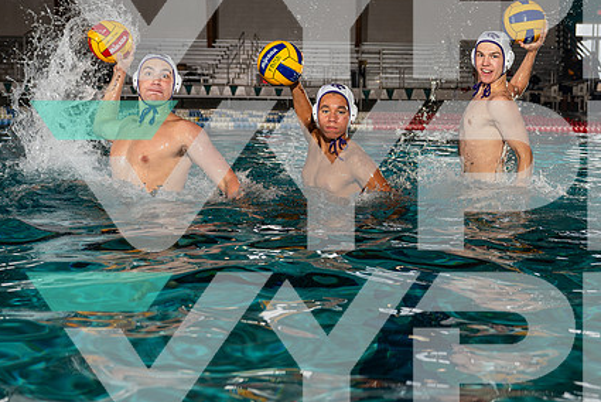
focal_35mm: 45
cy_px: 176
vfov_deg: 29.9
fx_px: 752
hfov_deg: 43.1
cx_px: 390
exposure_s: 1/250
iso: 100
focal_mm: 33
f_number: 4
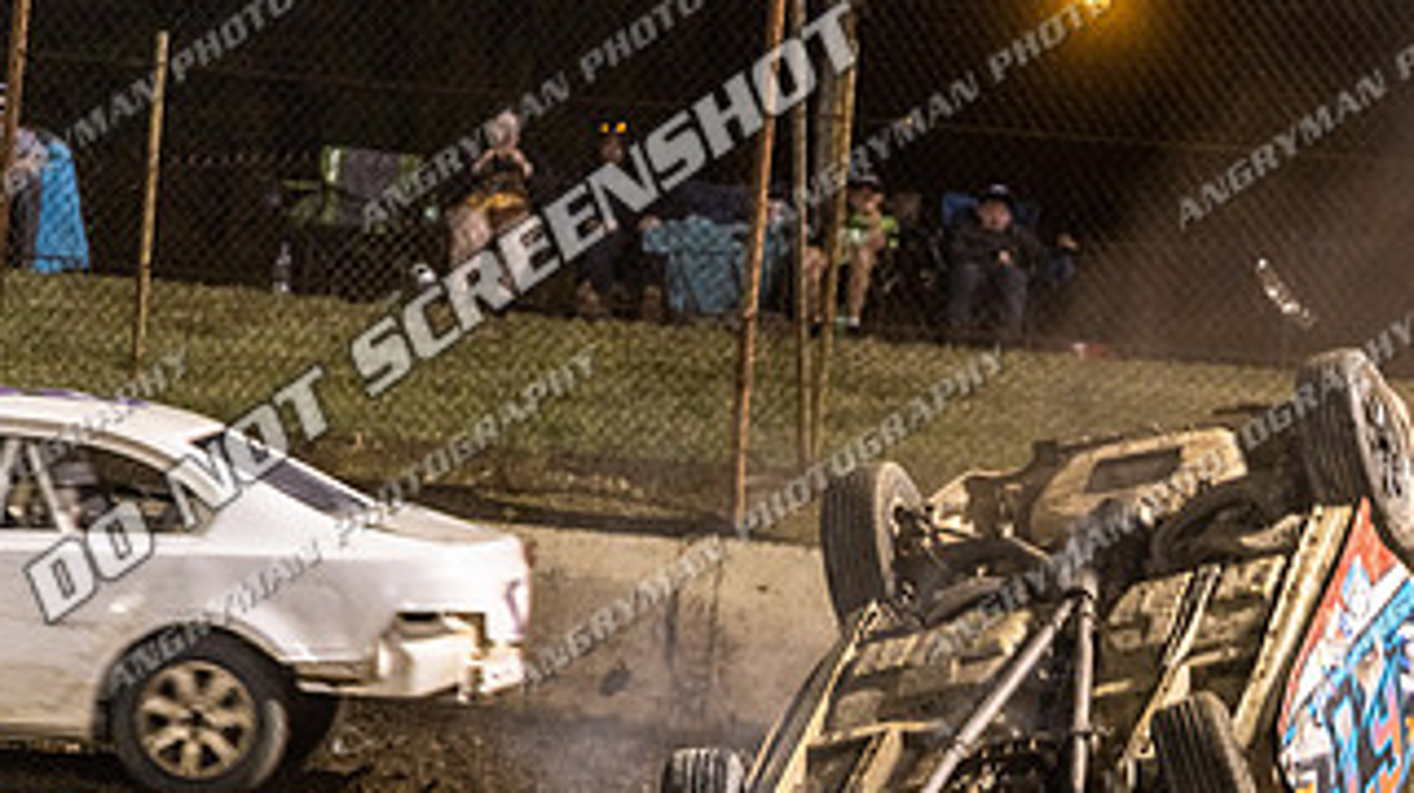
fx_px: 8167
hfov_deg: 9.9
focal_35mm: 218
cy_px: 782
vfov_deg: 5.5
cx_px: 1145
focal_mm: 115
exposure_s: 1/160
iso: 1600
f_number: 2.8
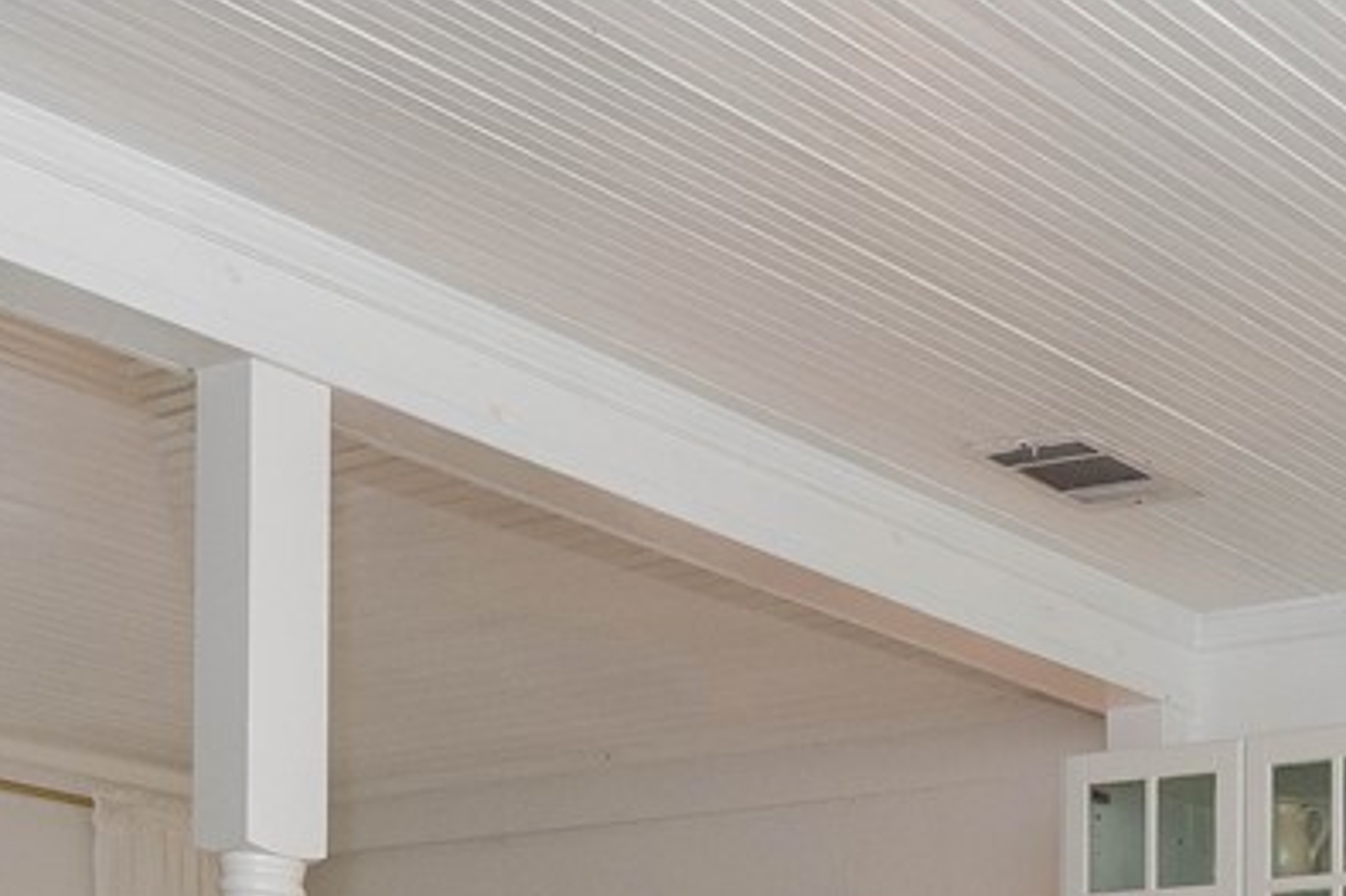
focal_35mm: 66
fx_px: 2467
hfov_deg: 26.6
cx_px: 1666
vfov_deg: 17.3
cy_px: 1554
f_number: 4
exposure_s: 1/100
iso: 400
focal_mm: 12
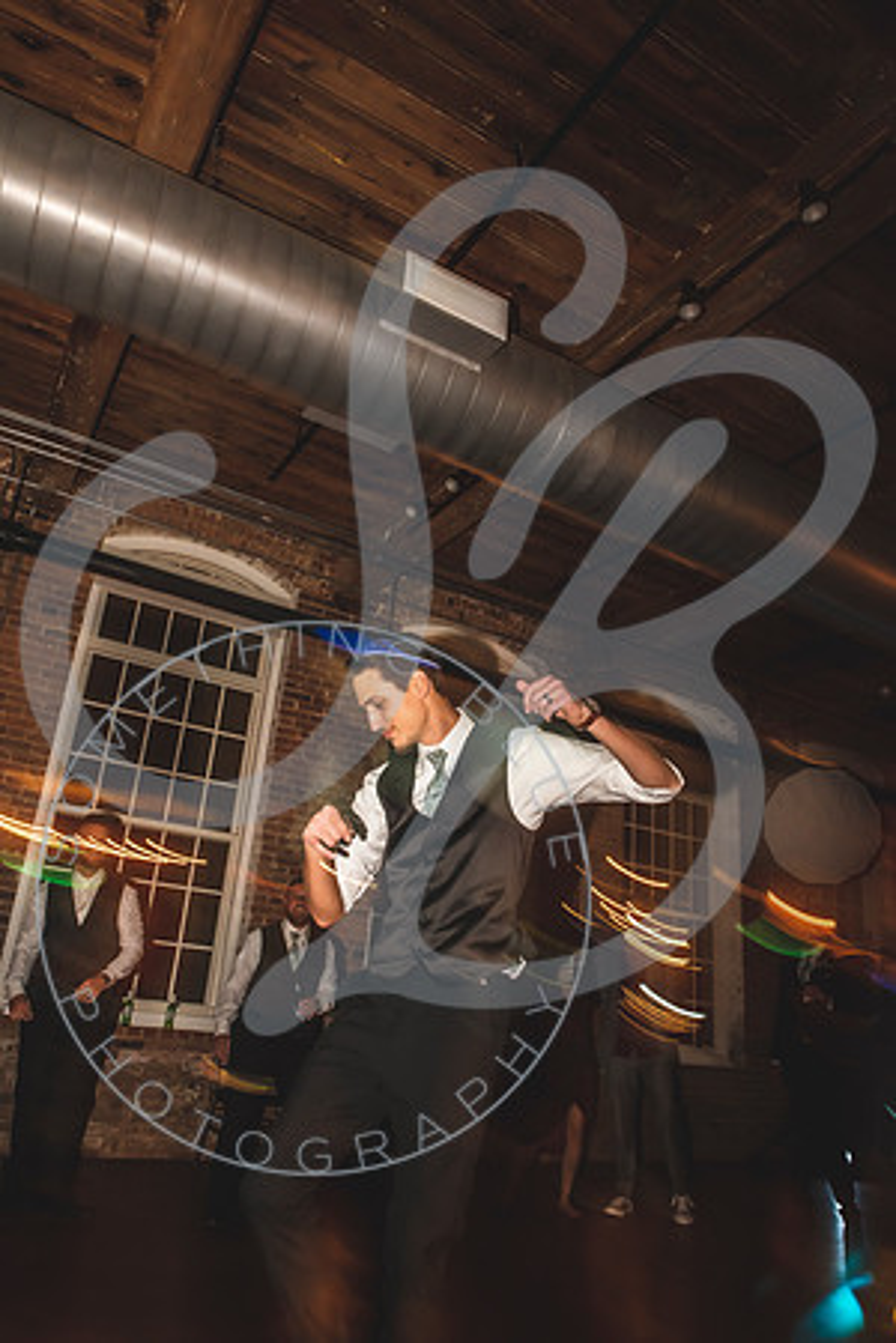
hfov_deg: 53.1
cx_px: 448
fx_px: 896
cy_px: 672
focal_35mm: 24
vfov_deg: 73.7
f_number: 11
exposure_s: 1/6
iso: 1000
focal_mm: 24
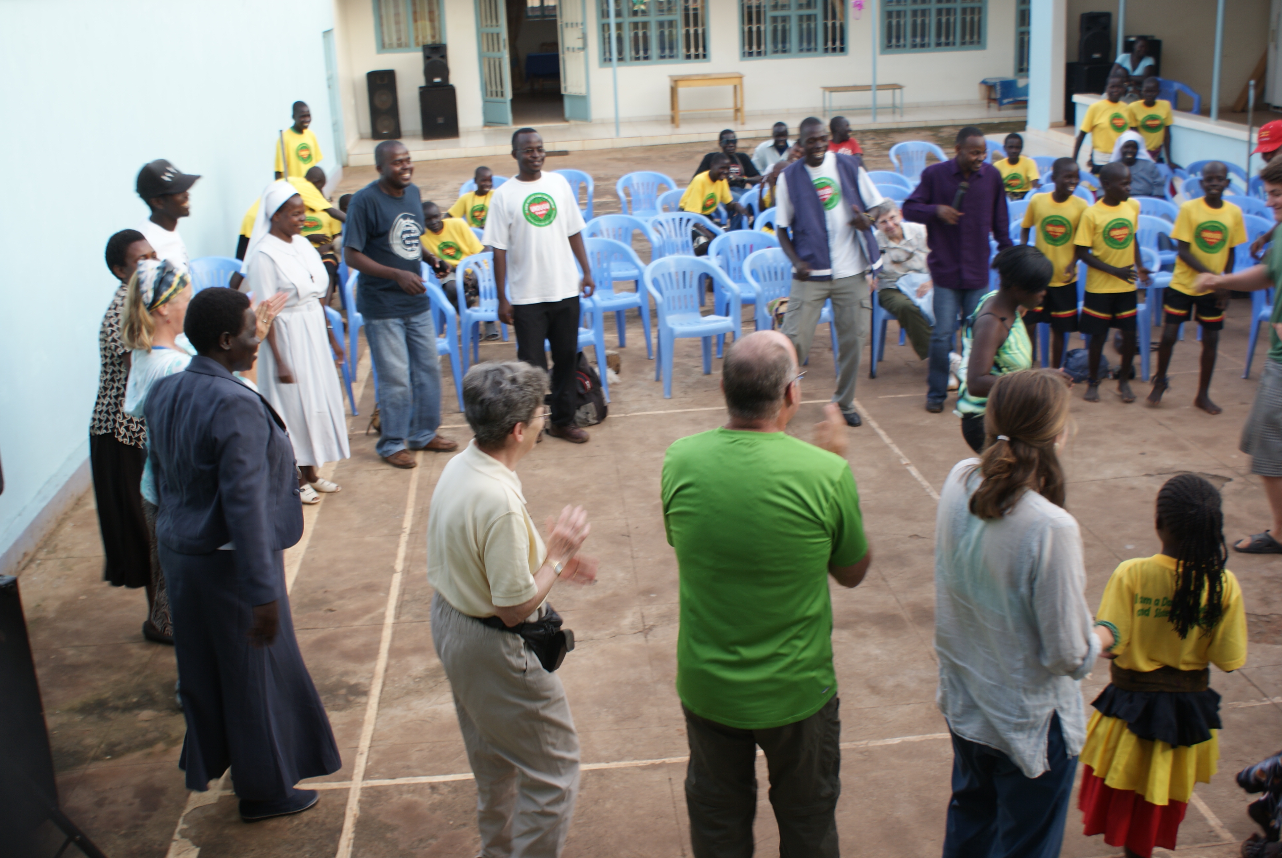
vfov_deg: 34.3
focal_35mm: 39
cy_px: 429
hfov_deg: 49.5
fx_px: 1390
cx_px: 641
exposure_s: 1/40
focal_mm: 26
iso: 100
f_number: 4.5
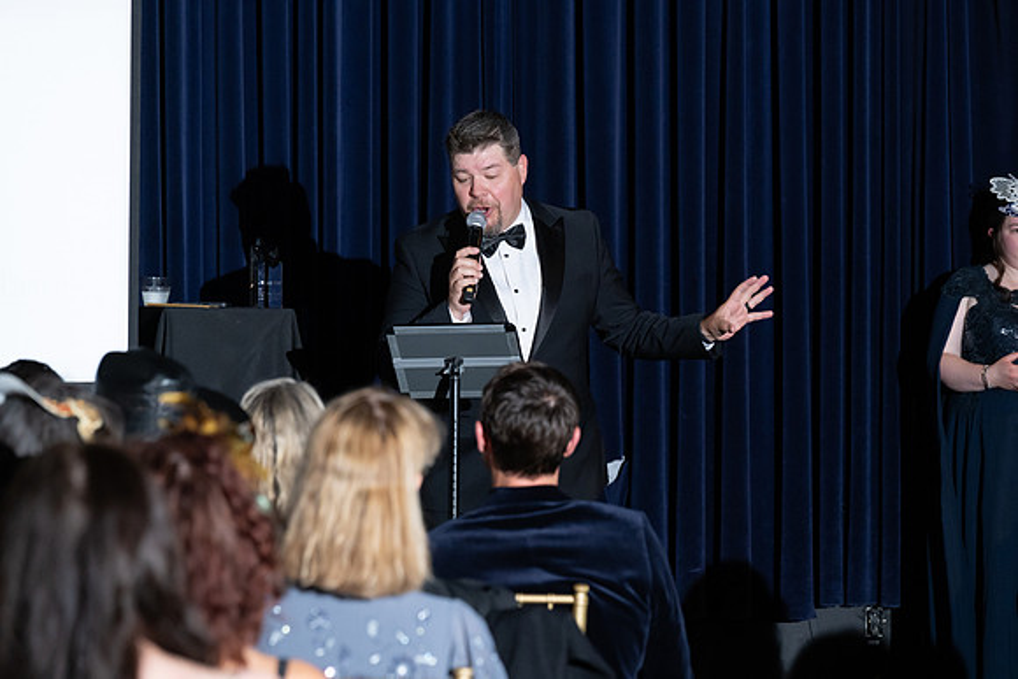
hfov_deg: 13.7
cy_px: 340
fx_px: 4242
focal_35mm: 150
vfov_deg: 9.2
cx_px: 509
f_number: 5
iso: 2500
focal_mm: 150
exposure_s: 1/200
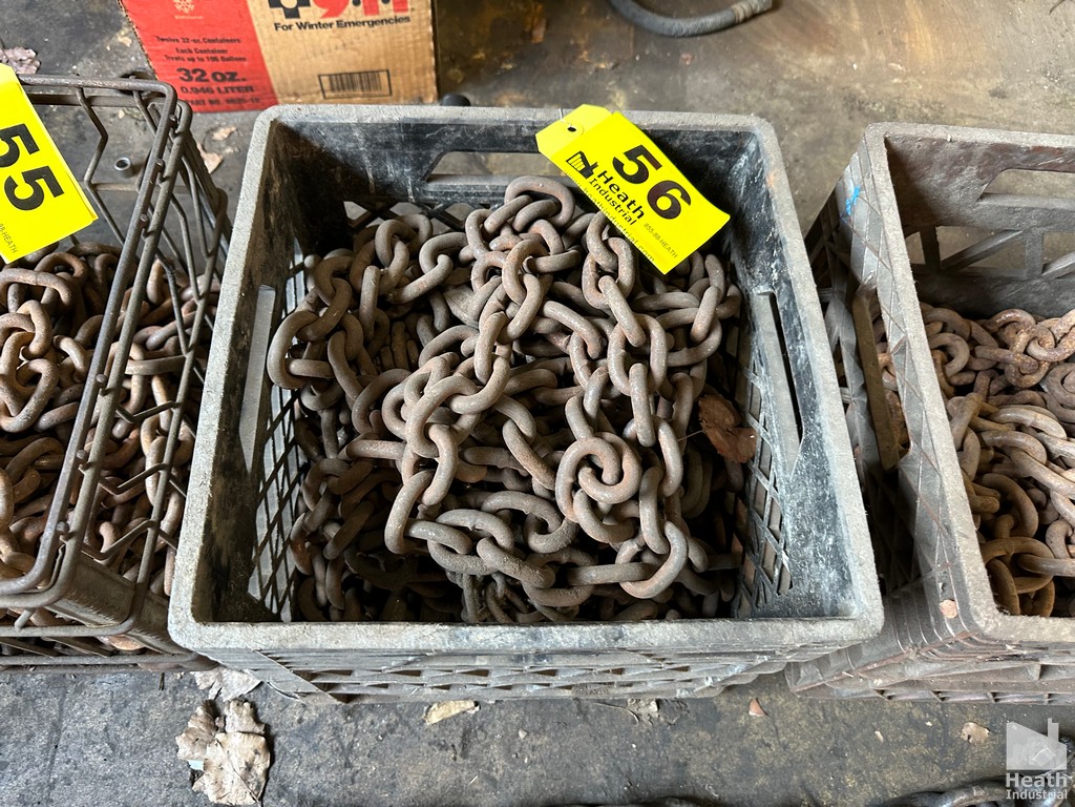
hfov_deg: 71.6
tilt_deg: -63.9
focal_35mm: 24
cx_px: 538
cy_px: 404
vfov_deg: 56.8
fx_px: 745
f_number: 1.78
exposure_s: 1/60
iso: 320
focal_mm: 6.86
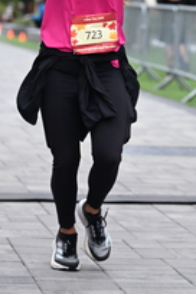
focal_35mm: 221
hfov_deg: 6.2
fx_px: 1805
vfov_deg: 9.2
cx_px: 151
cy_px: -56
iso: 640
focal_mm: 82
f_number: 2.8
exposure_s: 1/2000
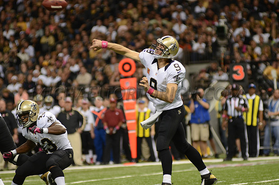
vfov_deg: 4.6
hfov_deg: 6.9
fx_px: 2320
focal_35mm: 300
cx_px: 140
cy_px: 92
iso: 800
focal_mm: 200
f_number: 2.8
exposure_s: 1/1000
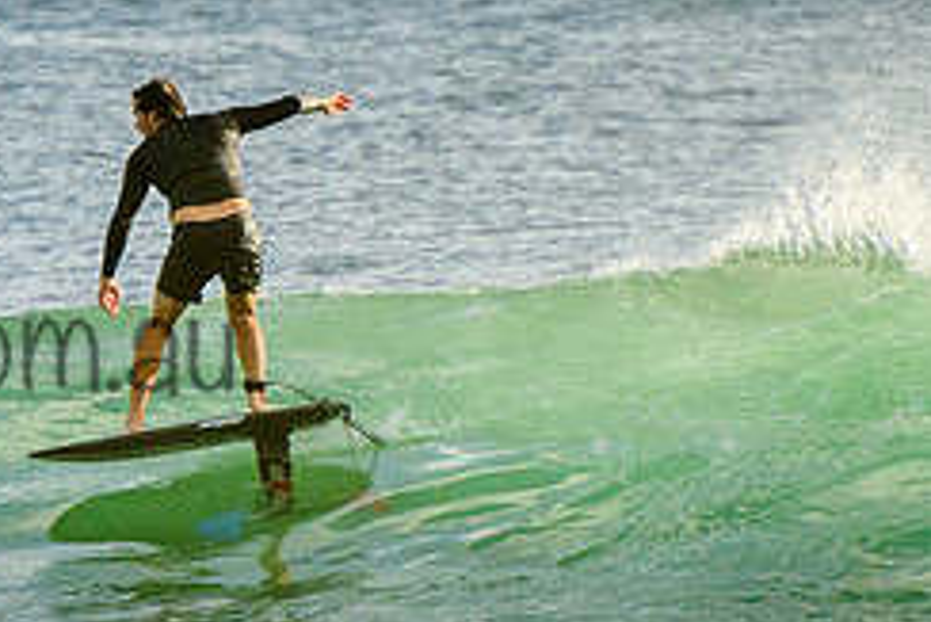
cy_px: 204
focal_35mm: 1309
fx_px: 33871
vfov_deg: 1.1
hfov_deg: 1.6
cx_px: 196
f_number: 5.6
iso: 640
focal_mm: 400
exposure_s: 1/2000
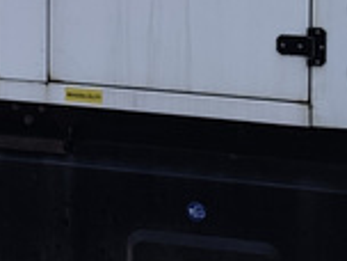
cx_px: 64
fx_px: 912
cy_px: -156
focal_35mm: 91
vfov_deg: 14.8
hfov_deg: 21.2
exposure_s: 1/25
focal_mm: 6.19
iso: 1600
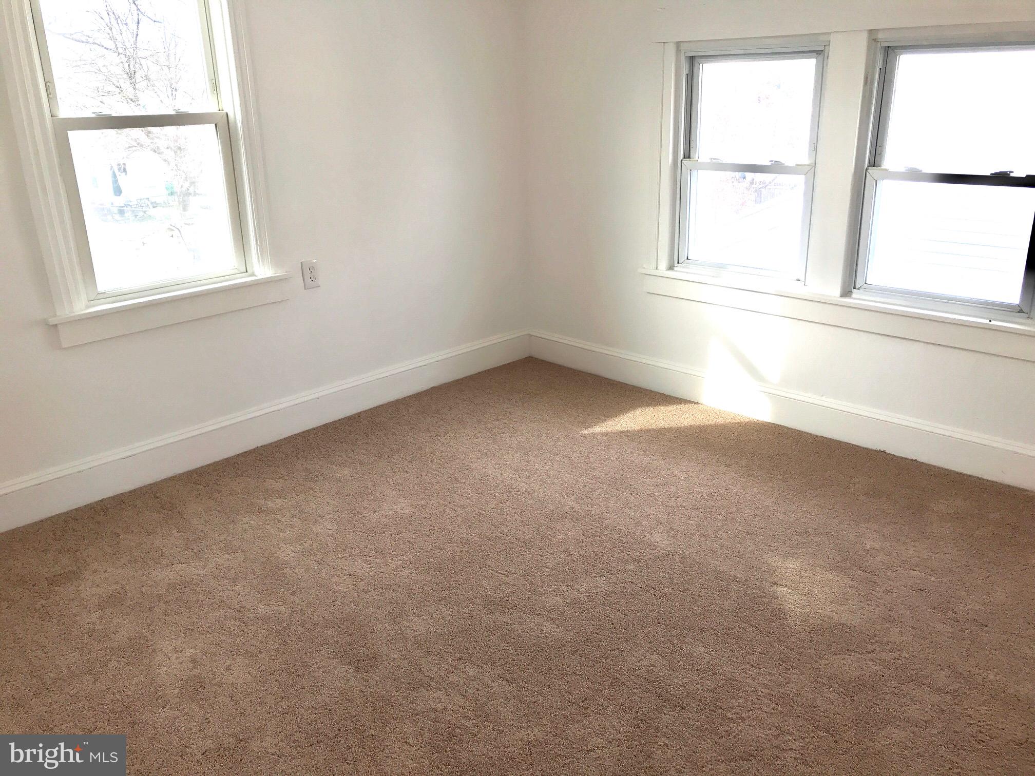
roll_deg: +1.2
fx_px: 837
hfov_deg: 63.4
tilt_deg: -20.8
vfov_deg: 49.7
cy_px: 388
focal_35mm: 28
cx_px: 518
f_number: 1.8
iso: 25
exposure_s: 1/120
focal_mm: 3.99
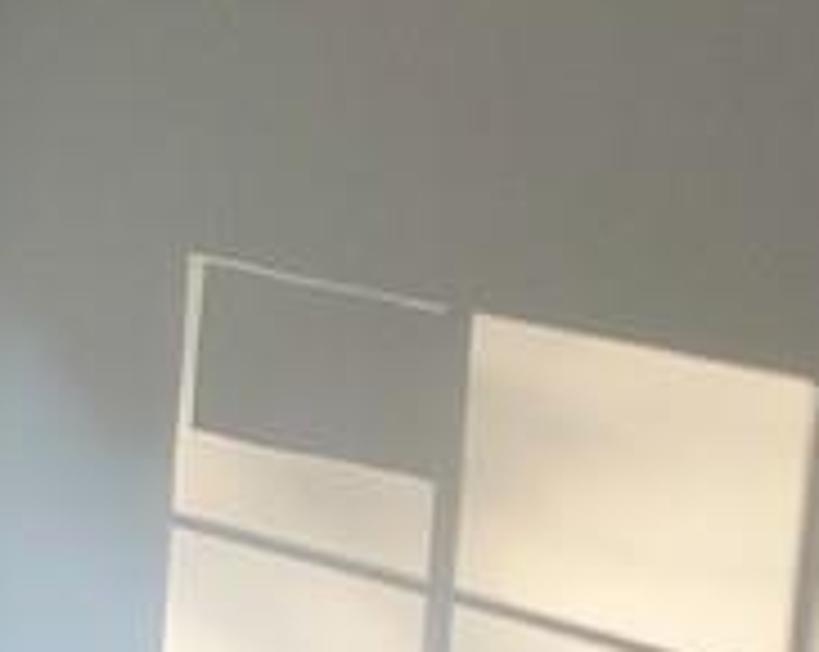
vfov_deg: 10.2
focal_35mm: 143
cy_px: 1178
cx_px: -770
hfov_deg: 12.1
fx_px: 3461
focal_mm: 4.3
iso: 64
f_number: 1.5
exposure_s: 1/120
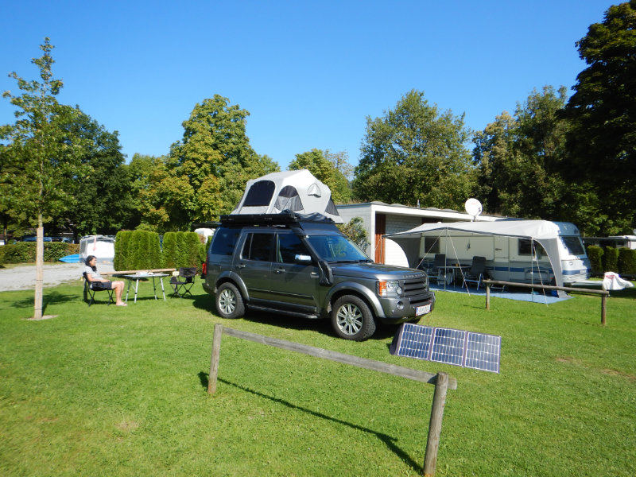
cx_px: 318
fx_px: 441
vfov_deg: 56.8
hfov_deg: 71.6
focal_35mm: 24
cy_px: 238
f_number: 2.8
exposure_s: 1/1500
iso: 125
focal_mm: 4.3
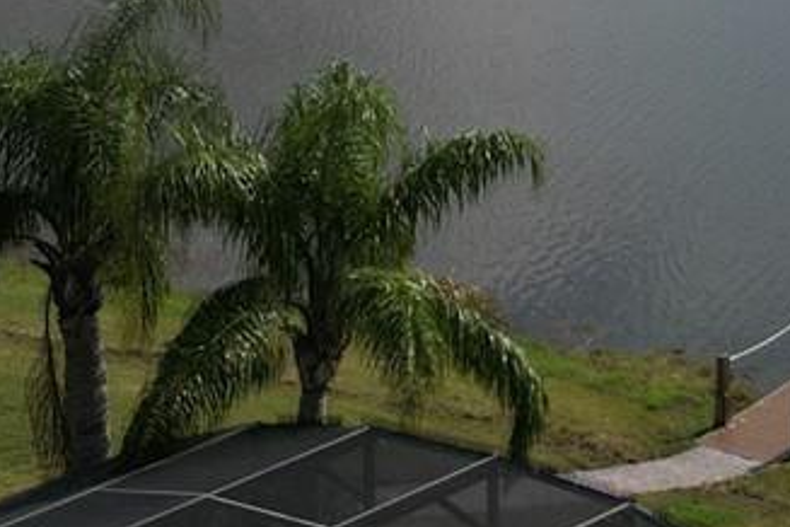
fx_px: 2677
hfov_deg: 15.2
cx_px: 1266
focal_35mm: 122
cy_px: -667
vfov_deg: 10.0
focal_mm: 6.72
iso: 130
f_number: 1.7
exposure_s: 1/6400
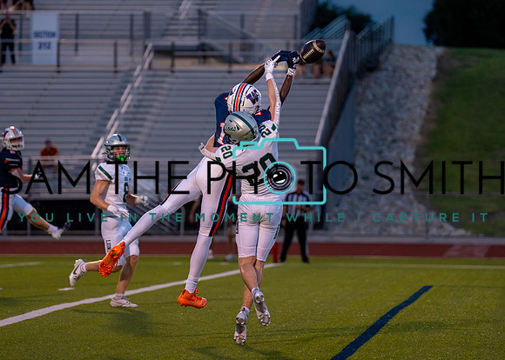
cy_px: 154
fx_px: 2642
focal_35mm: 184
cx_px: 239
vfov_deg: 7.8
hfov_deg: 10.9
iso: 1600
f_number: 2.8
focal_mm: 153
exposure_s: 1/1000
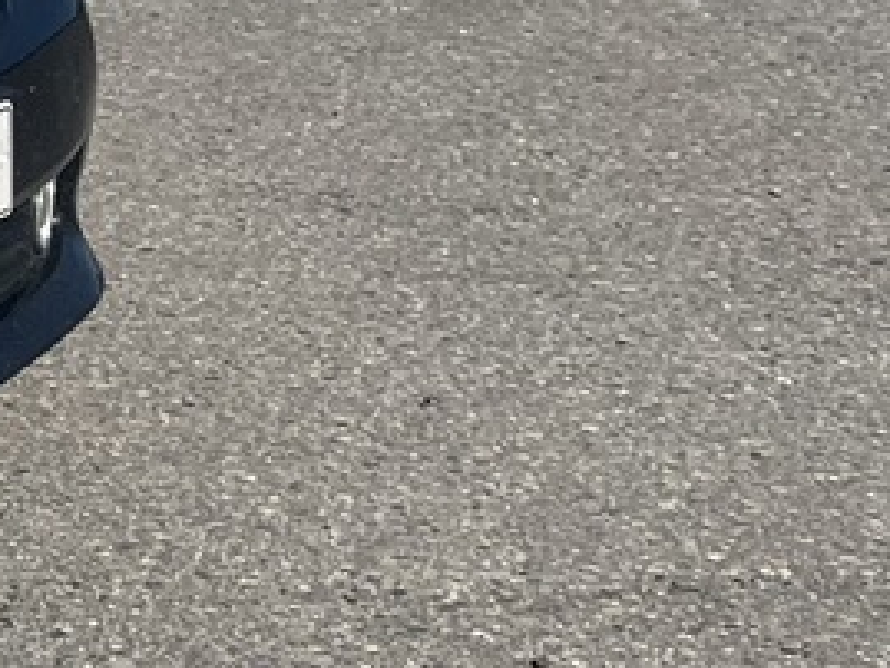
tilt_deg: -10.4
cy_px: -218
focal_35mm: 139
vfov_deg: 10.4
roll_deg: +2.8
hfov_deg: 11.6
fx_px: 3575
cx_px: -1247
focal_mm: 5.1
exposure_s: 1/5076
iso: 50
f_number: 1.6
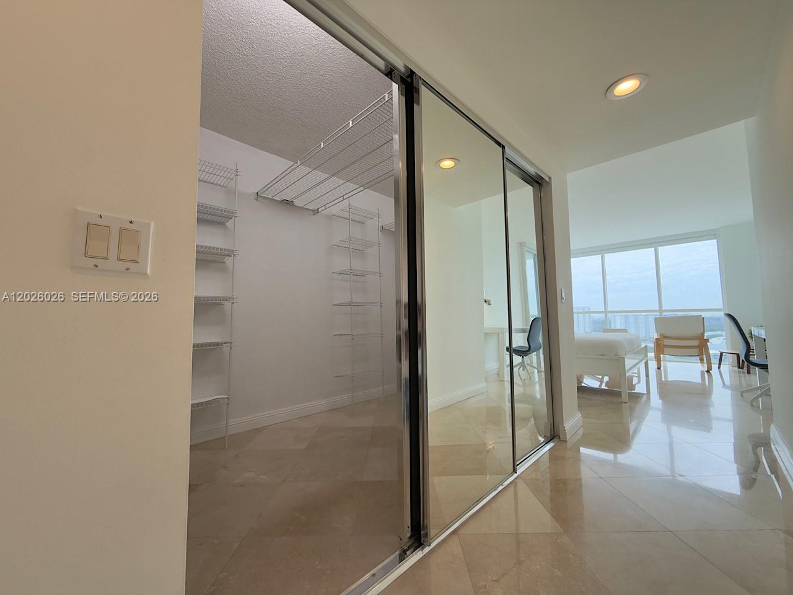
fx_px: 321
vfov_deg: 85.7
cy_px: 298
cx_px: 396
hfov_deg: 102.1
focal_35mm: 14
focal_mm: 2.22
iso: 64
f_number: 2.2
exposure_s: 1/200
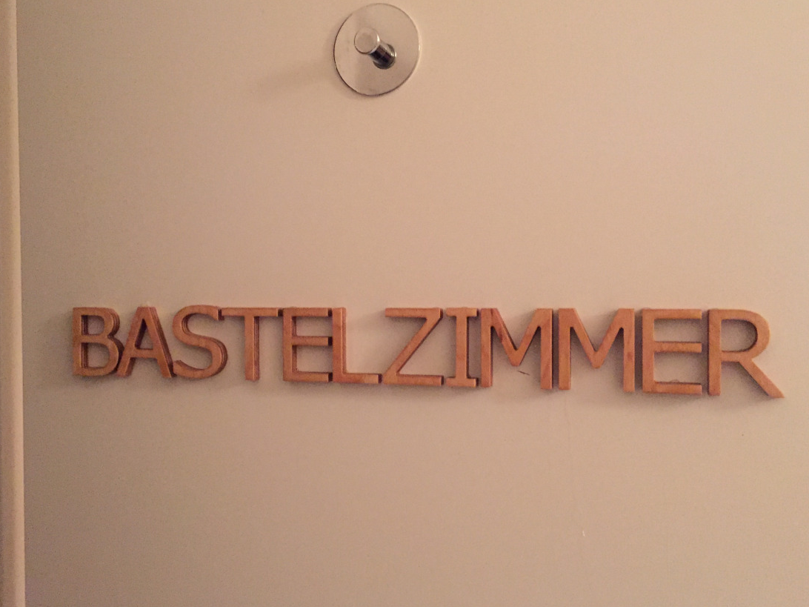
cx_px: 400
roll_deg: +0.2
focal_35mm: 34
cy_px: 294
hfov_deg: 54.0
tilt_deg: -0.4
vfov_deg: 41.8
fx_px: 795
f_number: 2.2
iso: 400
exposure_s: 1/17
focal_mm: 4.15
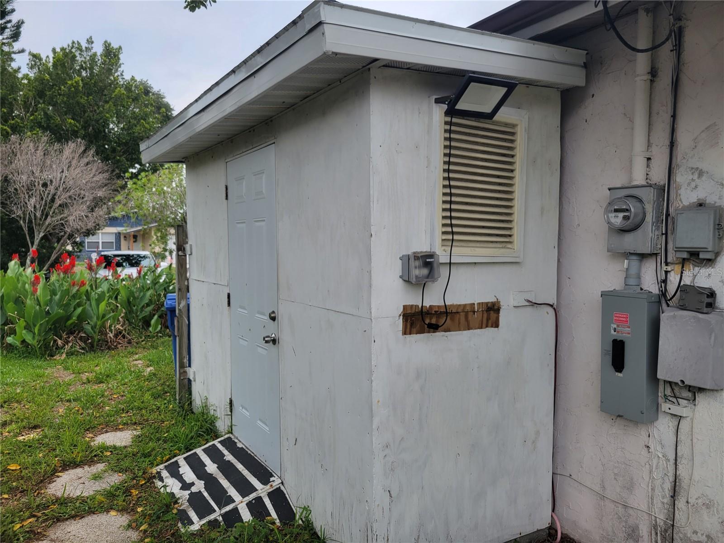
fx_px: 544
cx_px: 362
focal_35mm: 26
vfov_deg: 53.1
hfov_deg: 67.3
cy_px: 272
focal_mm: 5.4
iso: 40
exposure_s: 1/1024
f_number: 1.8
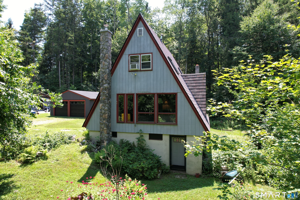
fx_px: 183
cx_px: 150
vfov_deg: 57.2
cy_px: 100
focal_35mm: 22
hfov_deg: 78.6
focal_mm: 8.38
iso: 100
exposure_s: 1/400
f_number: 2.8
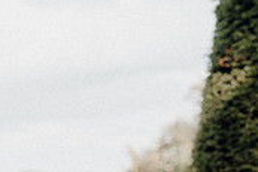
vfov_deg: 3.9
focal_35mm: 352
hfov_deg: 5.8
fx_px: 2520
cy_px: 222
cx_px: 431
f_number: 3.5
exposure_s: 1/250
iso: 125
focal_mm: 70
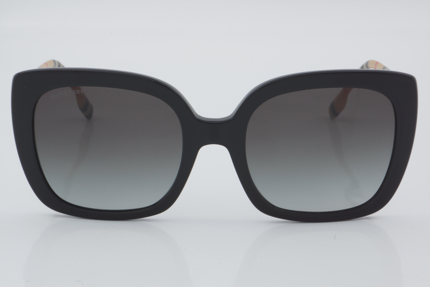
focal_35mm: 82
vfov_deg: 16.6
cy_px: 144
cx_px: 215
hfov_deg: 24.6
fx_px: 985
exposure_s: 1/4
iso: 100
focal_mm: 55
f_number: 32
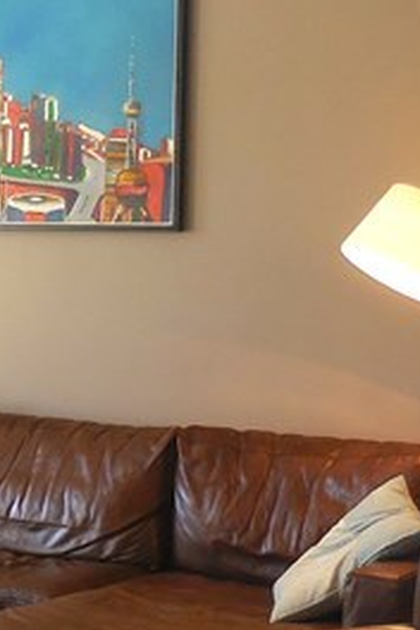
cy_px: 415
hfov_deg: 13.1
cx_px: -136
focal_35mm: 101
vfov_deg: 20.2
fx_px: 1767
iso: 125
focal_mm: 4.5
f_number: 3.3
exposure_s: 1/40
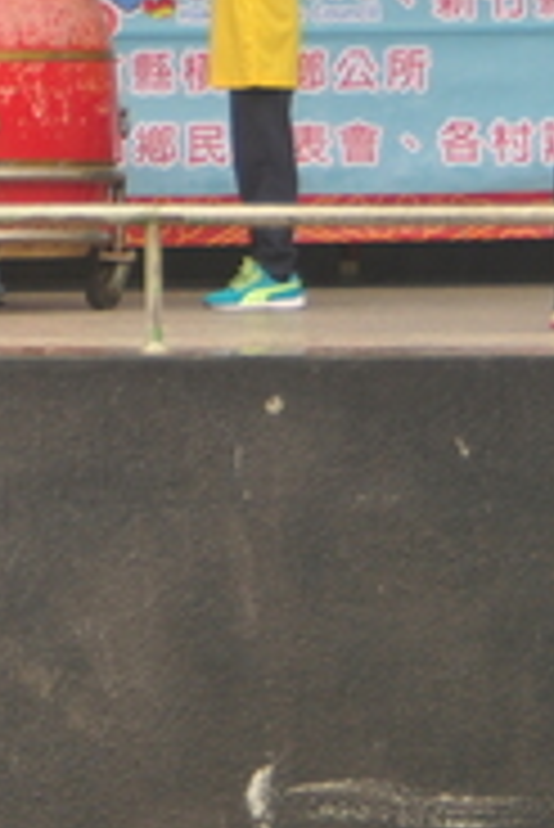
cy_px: -214
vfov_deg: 8.9
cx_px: -540
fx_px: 5253
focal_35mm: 228
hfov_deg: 5.9
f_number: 2.8
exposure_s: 1/160
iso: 200
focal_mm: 40
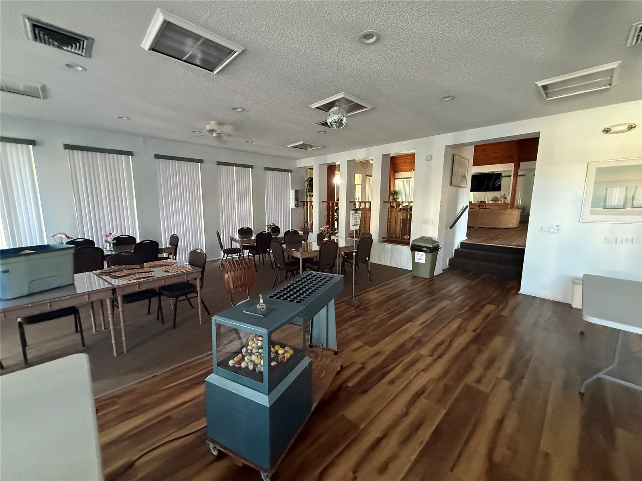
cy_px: 240
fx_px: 260
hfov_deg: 102.1
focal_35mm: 14
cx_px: 321
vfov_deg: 85.7
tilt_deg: -8.3
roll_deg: +0.0
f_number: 2.2
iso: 1000
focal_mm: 2.22
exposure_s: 1/60
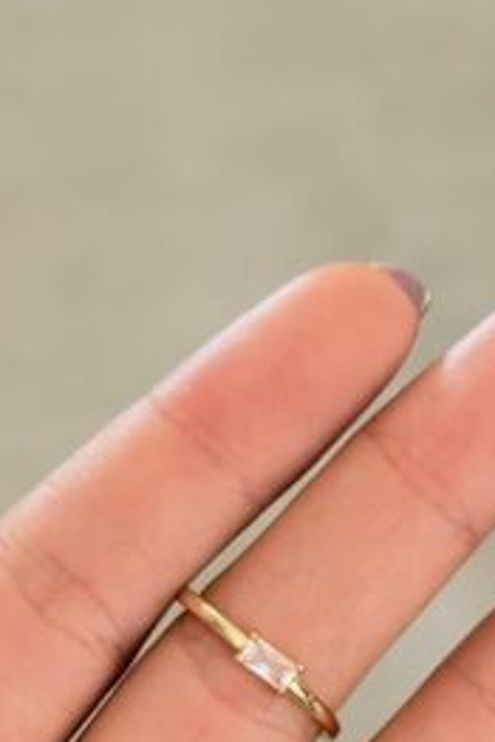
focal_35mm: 109
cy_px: 704
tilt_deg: -58.1
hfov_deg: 12.6
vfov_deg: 18.4
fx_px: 2245
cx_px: 263
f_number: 1.78
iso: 250
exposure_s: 1/60
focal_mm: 6.76
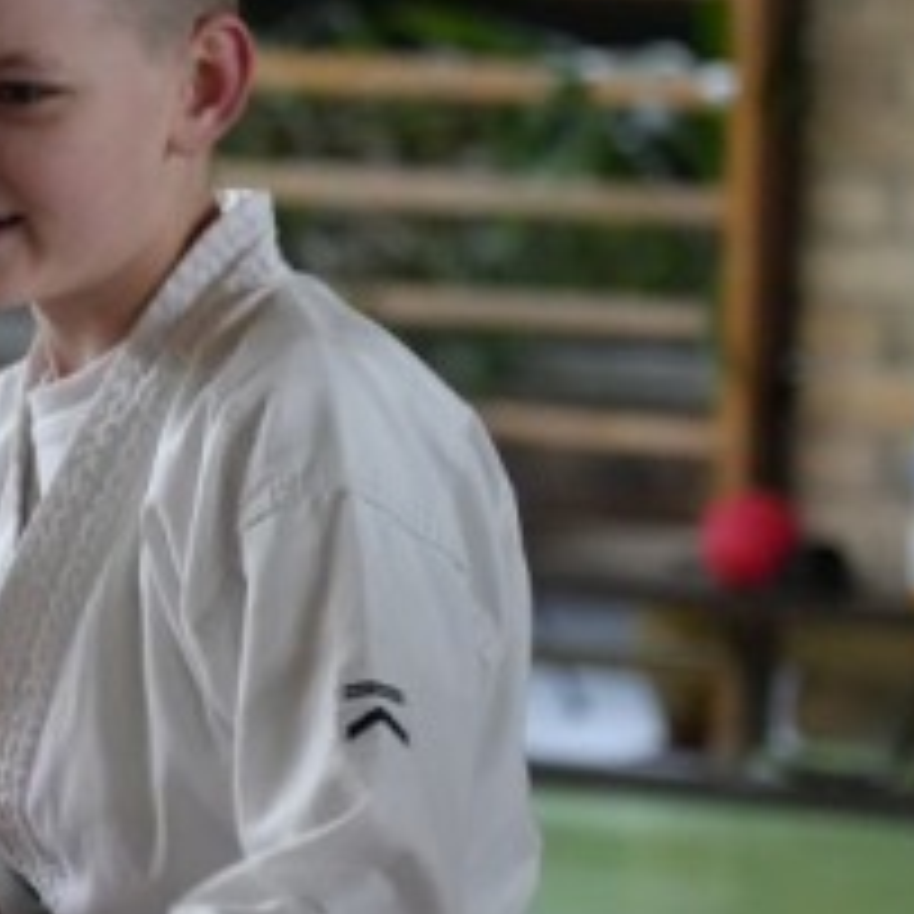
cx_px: -320
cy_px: 403
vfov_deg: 5.0
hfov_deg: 5.0
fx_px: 10515
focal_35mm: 352
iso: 5000
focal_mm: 105
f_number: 4
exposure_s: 1/160
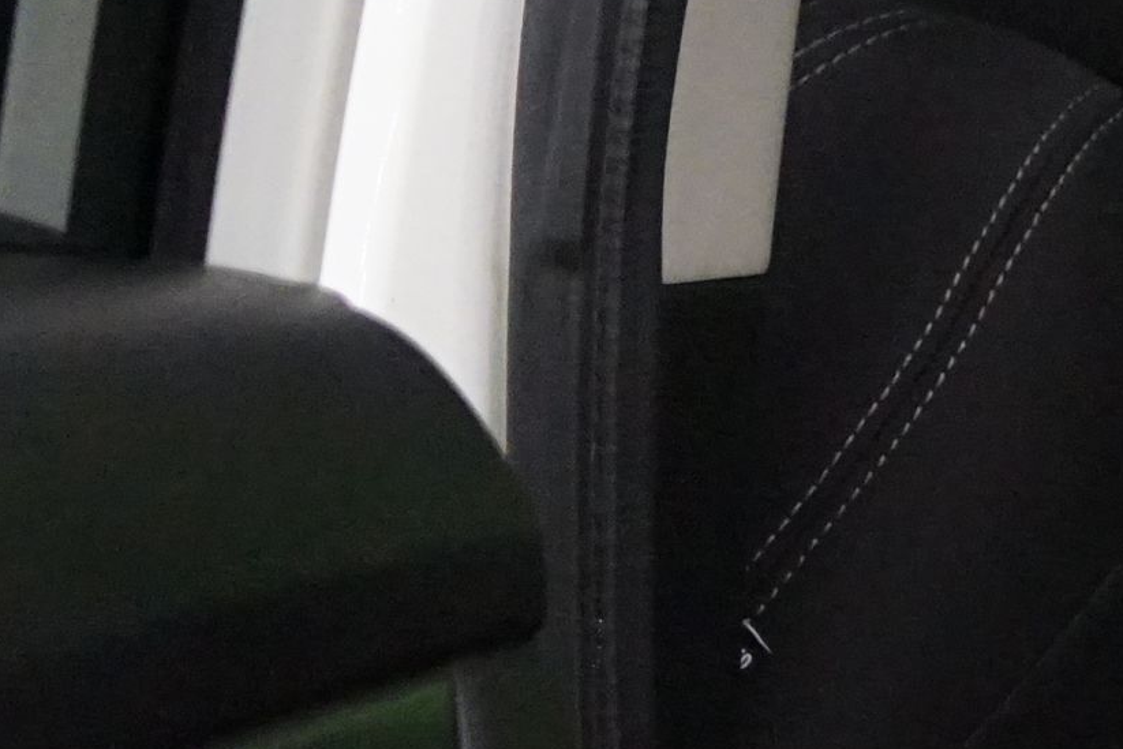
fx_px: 4773
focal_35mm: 153
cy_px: 941
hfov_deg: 11.6
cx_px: 2462
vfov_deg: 8.9
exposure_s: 1/60
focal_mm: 32
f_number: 4
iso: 6400
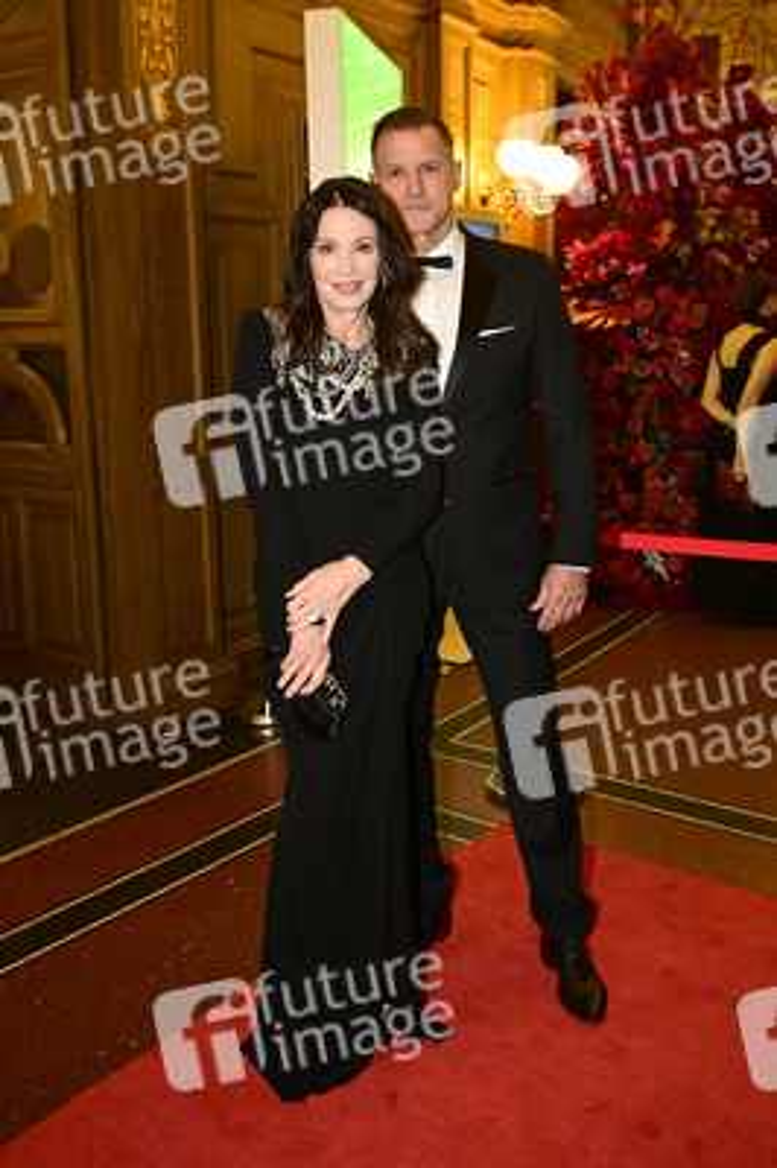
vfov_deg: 59.5
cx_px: 388
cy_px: 584
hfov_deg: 41.6
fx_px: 1022
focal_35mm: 32
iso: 4000
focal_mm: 31.5
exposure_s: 1/200
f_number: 5
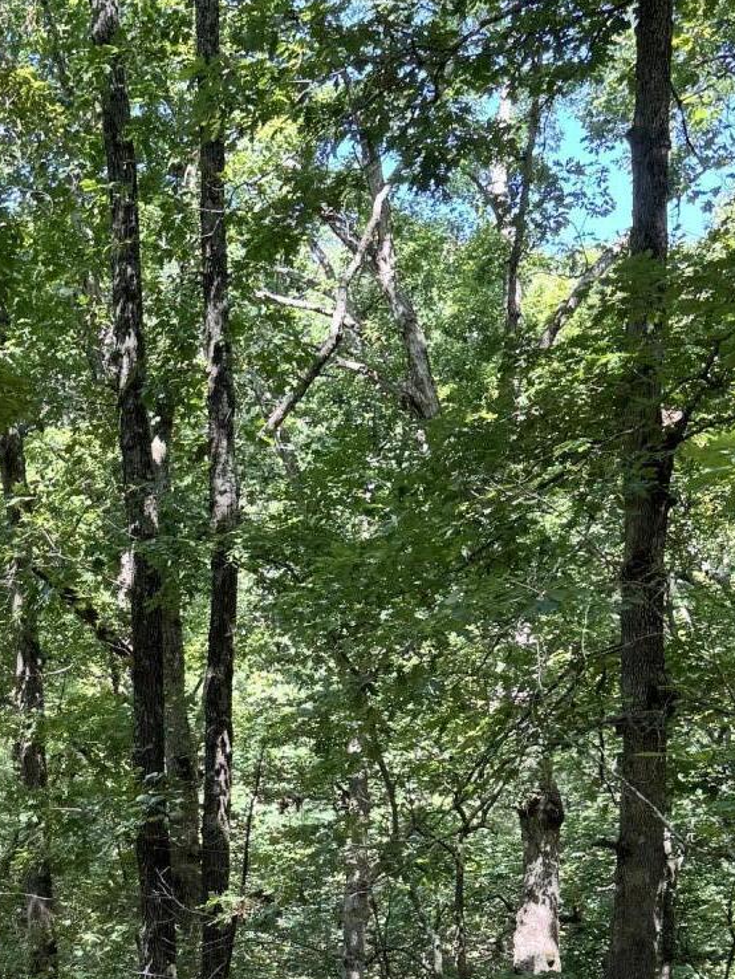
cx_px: 25
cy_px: 1003
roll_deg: -1.2
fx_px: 1839
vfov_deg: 27.9
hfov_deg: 21.9
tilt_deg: -11.0
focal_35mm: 65
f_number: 1.78
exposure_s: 1/159
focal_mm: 6.76
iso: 64
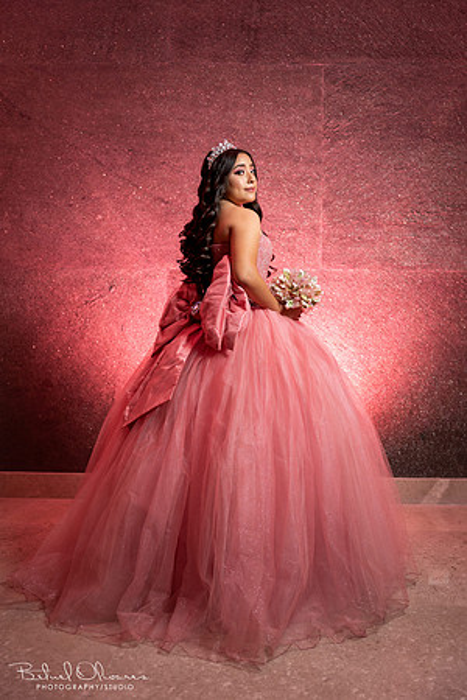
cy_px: 350
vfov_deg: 50.7
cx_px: 234
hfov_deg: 35.1
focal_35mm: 38
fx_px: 739
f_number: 3.5
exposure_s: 1/160
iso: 500
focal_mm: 38
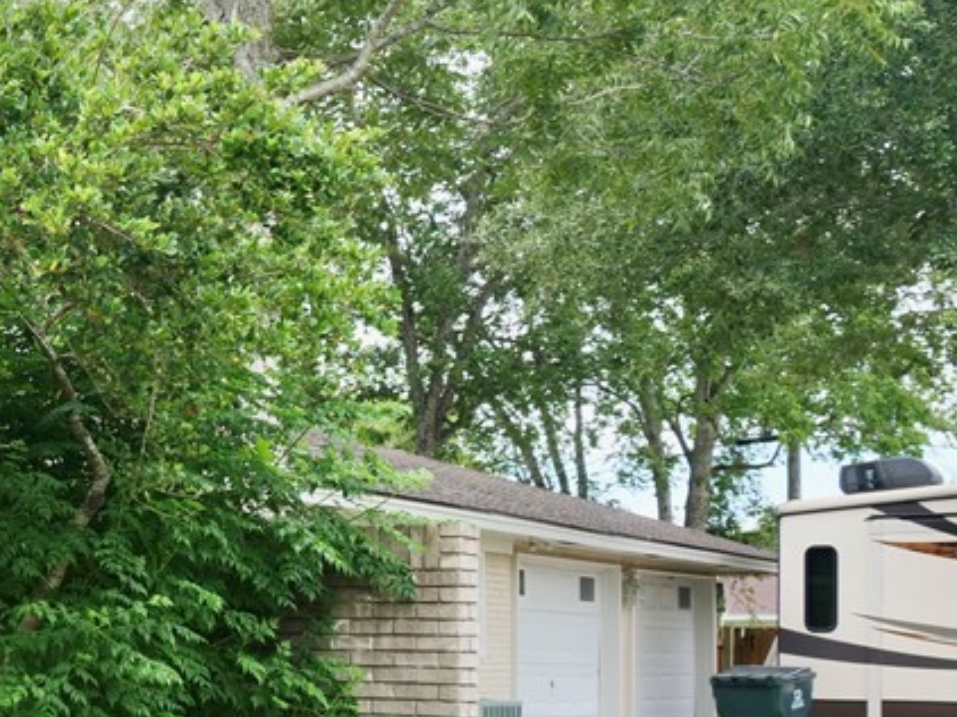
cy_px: 560
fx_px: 1879
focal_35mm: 68
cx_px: -172
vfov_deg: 21.4
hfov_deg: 25.8
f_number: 5.6
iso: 200
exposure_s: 1/250
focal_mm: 14
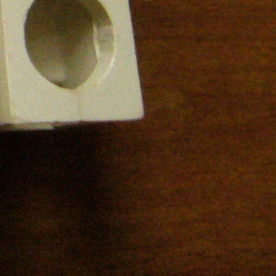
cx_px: -275
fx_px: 1497
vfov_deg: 9.8
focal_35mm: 166
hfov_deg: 9.8
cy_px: -268
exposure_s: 1/250
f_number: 2.8
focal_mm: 5.8
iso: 400
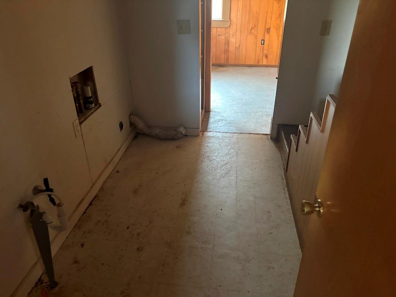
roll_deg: -0.1
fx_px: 297
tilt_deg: -28.2
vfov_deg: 53.1
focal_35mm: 26
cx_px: 198
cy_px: 148
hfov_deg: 67.3
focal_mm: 5.96
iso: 640
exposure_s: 1/30
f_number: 1.6
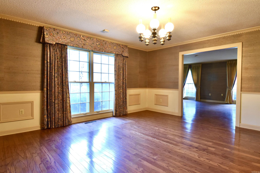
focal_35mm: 20
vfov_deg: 63.2
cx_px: 130
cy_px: 86
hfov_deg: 85.4
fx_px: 141
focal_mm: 13
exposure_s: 1/3
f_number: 10
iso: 400
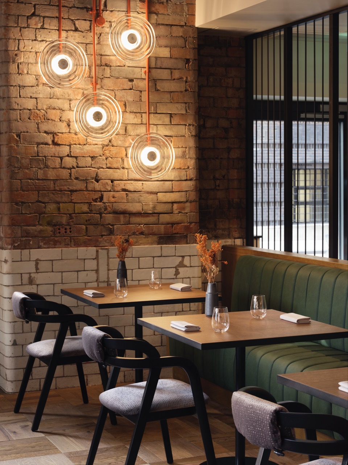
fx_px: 911
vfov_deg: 28.6
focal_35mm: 68
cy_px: 232
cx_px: 174
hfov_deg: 21.6
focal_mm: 86.5
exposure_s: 1/4
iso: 640
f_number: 11
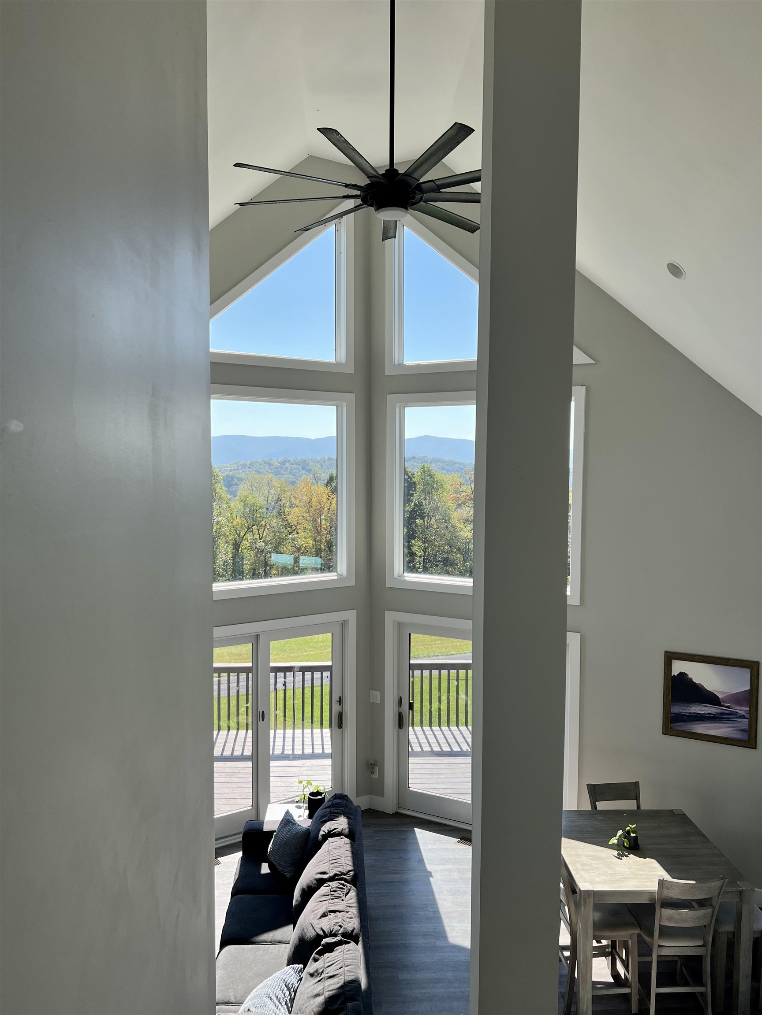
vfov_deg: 67.3
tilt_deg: -3.7
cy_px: 508
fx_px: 763
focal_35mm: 26
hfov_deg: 53.1
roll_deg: -0.6
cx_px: 381
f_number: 1.5
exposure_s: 1/965
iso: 50
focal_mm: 5.7
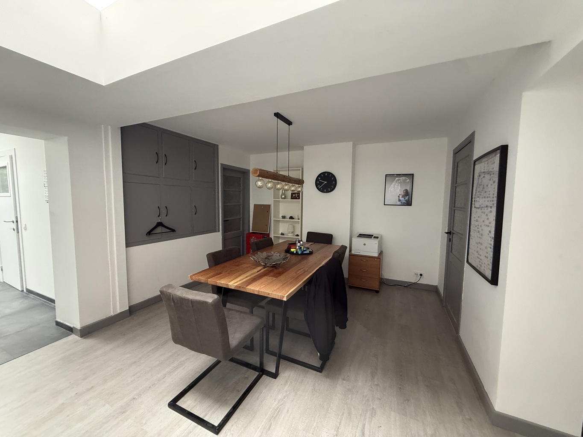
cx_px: 292
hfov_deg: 102.1
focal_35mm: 14
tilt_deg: -6.0
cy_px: 218
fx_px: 236
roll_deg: -0.9
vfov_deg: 85.7
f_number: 2.2
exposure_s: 1/60
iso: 400
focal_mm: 2.22
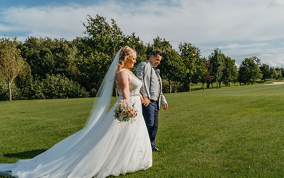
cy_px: 103
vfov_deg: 38.2
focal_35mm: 33
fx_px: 255
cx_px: 139
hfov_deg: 58.1
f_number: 4.5
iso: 160
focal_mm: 28
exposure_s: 1/1000
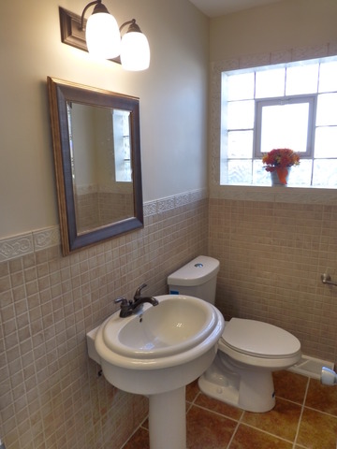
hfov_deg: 56.8
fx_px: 312
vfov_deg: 71.6
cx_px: 168
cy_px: 224
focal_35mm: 24
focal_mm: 4.3
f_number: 3.3
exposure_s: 1/30
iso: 400
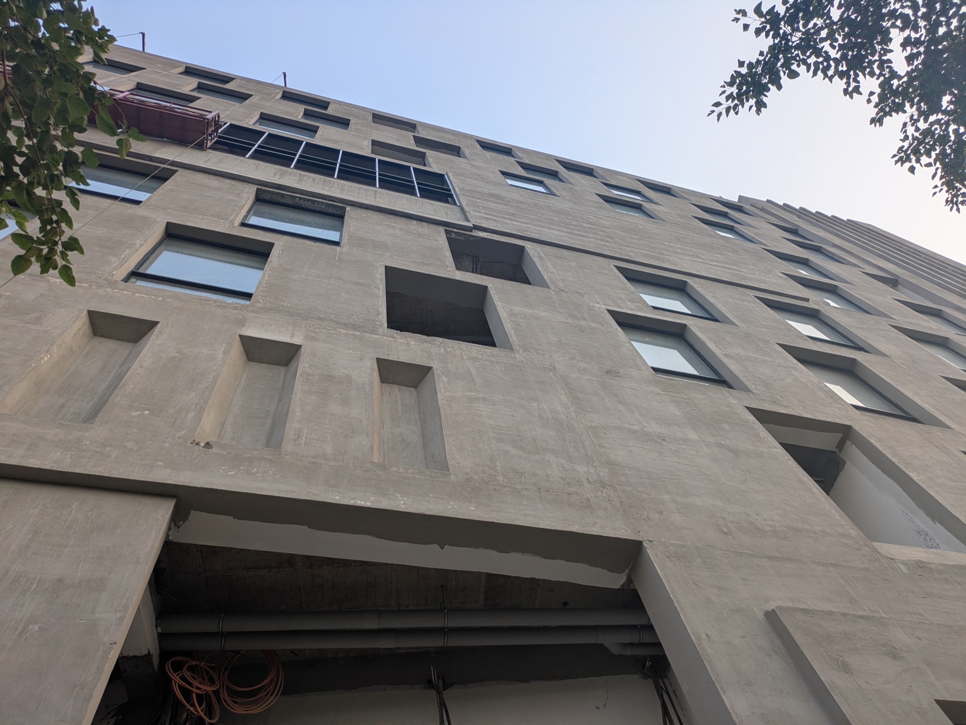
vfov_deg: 54.9
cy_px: 362
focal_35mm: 25
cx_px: 483
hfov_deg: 69.4
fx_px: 698
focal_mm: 5.43
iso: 47
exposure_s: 1/501
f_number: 1.89
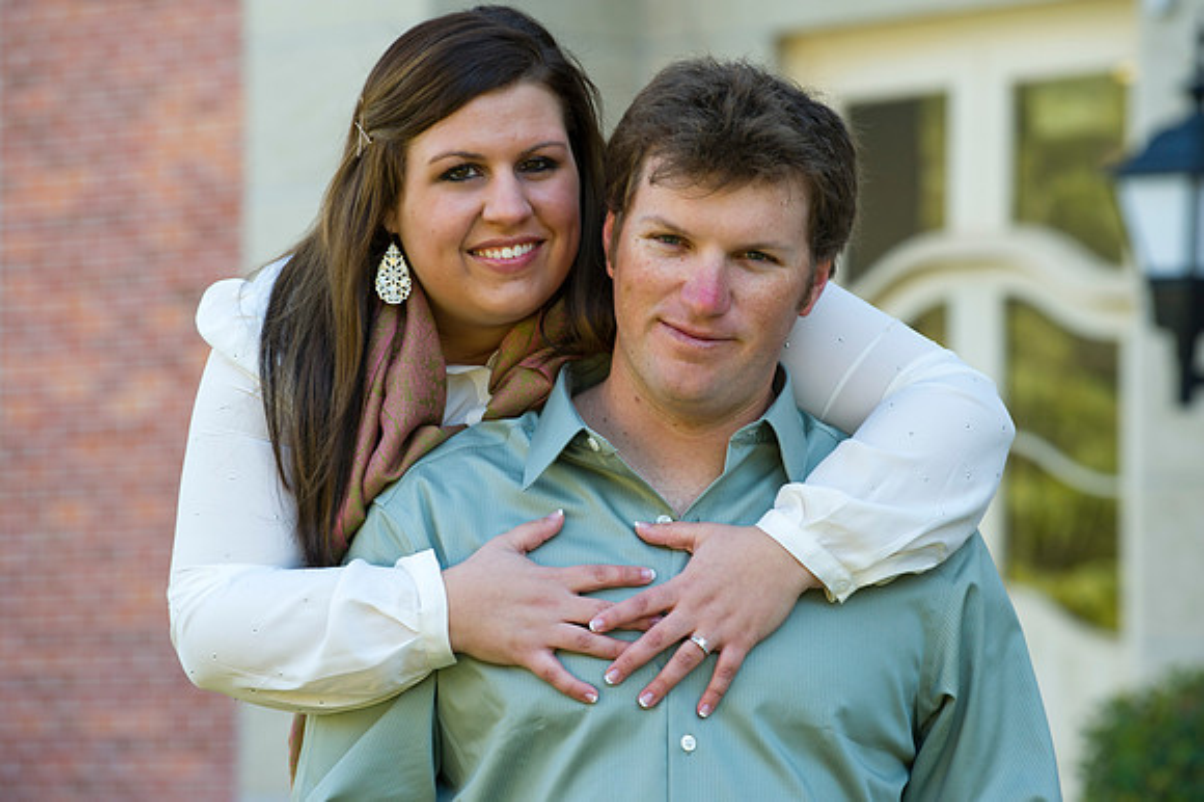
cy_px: 401
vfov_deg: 7.8
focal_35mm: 175
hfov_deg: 11.8
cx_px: 602
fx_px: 5849
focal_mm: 175
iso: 400
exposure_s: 1/125
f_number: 5.6
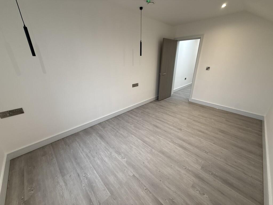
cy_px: 102
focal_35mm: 14
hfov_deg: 102.1
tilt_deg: -21.9
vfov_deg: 85.7
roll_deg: +1.1
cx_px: 136
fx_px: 110
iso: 200
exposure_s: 1/100
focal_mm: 2.22
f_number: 2.2
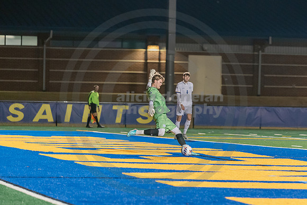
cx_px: 218
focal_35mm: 206
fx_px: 1755
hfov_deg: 10.0
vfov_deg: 6.7
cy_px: 96
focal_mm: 145
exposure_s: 1/640
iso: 3200
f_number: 2.8
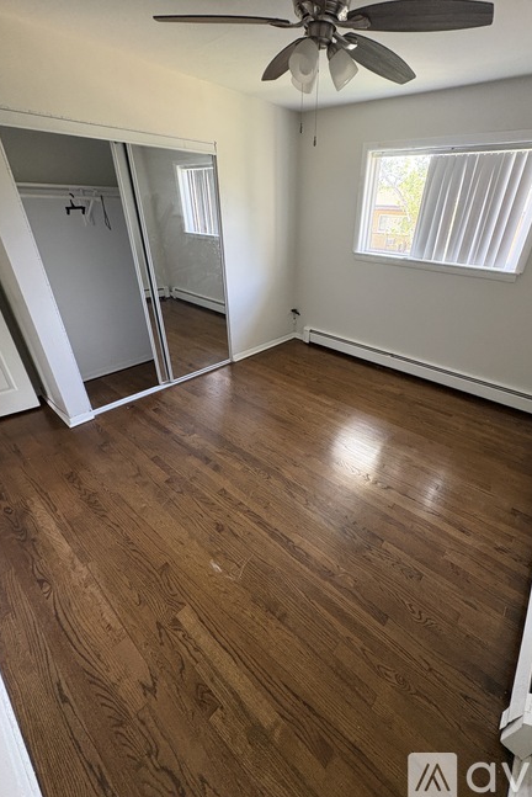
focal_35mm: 15
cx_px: 299
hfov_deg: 77.0
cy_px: 391
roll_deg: -2.2
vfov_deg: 100.4
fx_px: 332
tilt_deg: -29.8
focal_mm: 2.22
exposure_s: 1/60
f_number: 2.2
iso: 400
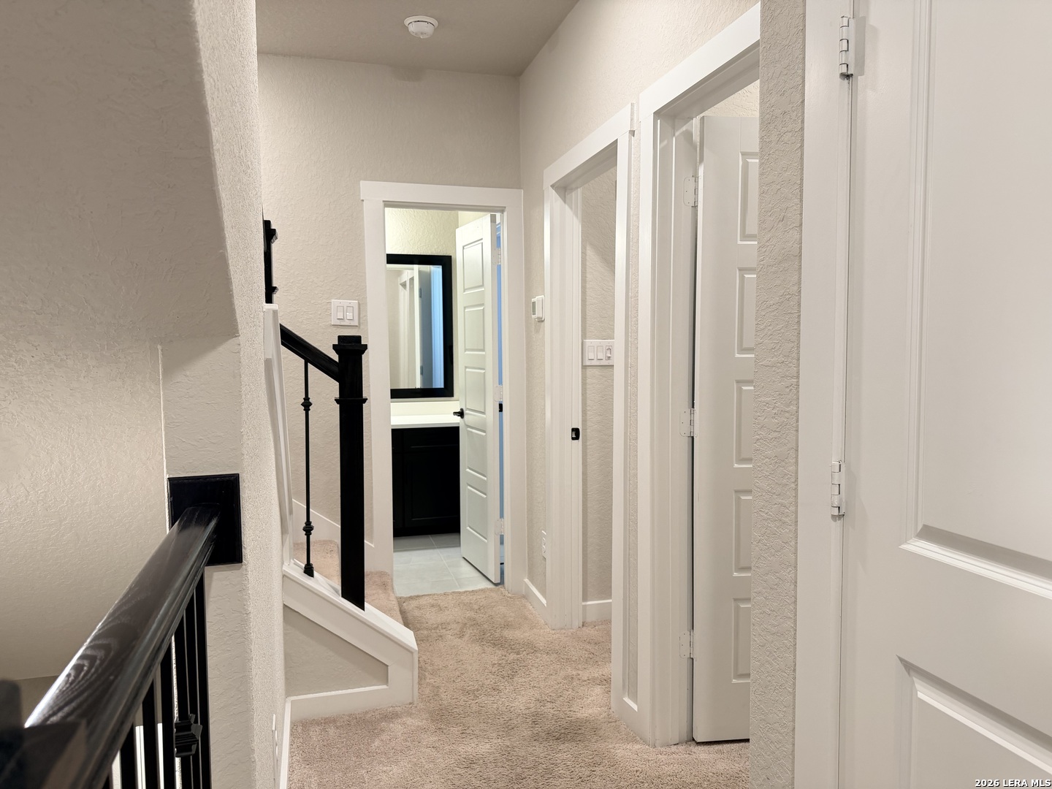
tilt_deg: -4.3
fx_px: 729
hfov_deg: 71.6
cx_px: 526
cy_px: 394
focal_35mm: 24
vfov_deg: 56.8
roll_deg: +0.7
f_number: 1.78
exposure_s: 1/60
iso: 200
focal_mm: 6.76
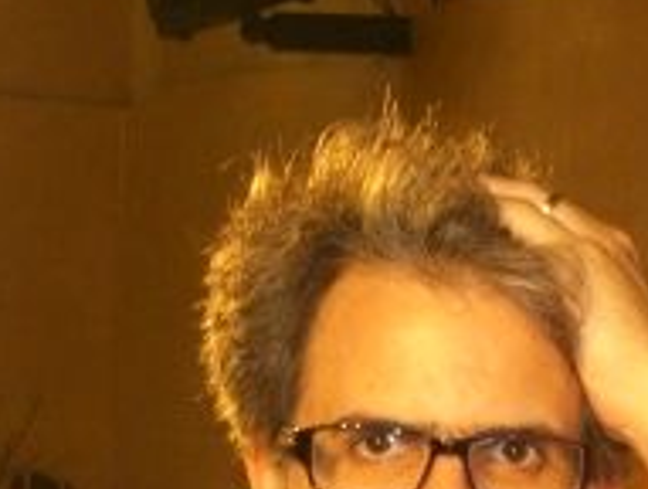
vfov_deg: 11.3
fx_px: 2382
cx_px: 580
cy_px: 720
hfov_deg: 15.3
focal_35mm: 127
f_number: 3.1
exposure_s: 1/60
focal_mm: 6.3
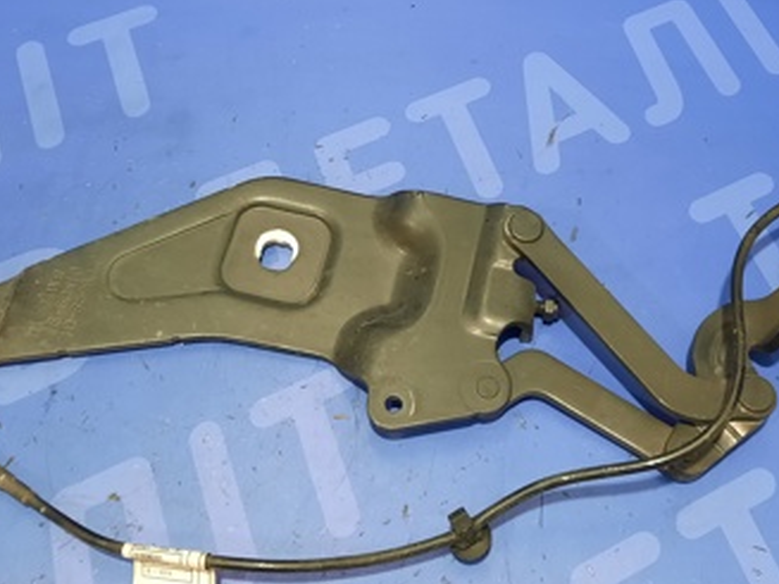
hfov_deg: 38.9
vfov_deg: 29.5
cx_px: 429
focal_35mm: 49
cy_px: 219
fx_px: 1102
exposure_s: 1/30
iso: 400
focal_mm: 4.6
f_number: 2
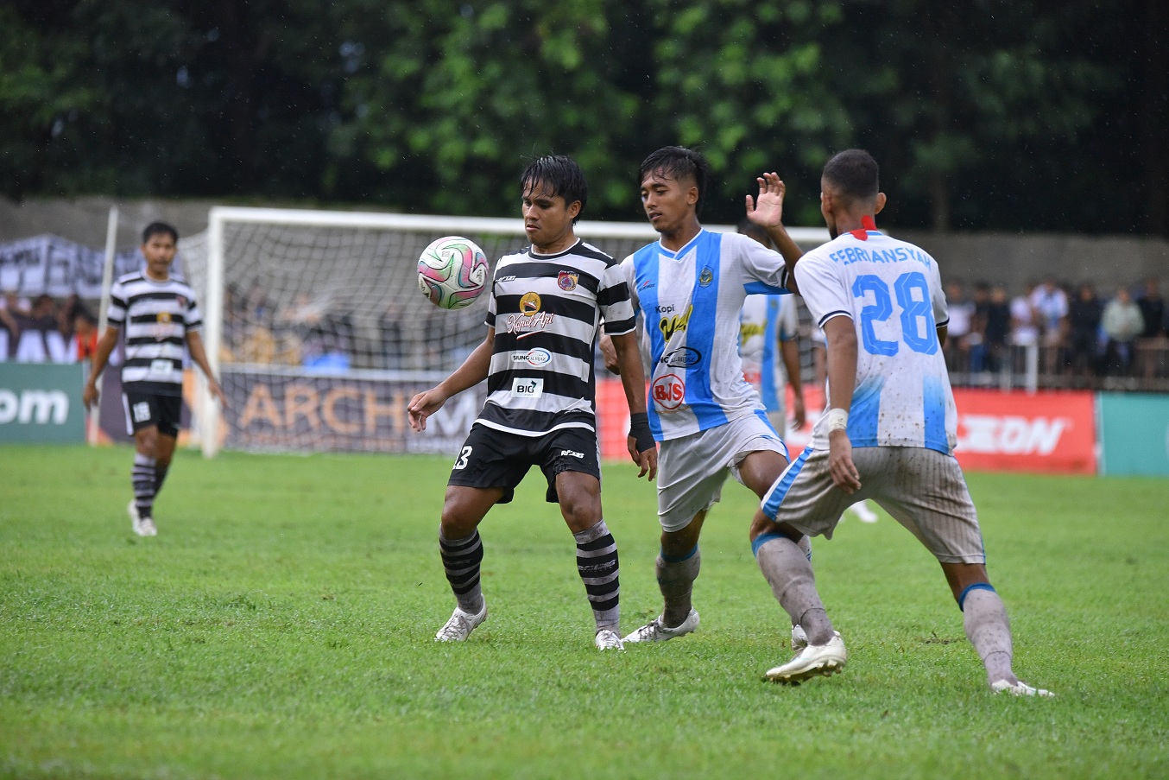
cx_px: 584
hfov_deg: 6.6
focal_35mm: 310
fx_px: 10067
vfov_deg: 4.4
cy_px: 390
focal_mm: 310
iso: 2800
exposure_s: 1/800
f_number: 6.3
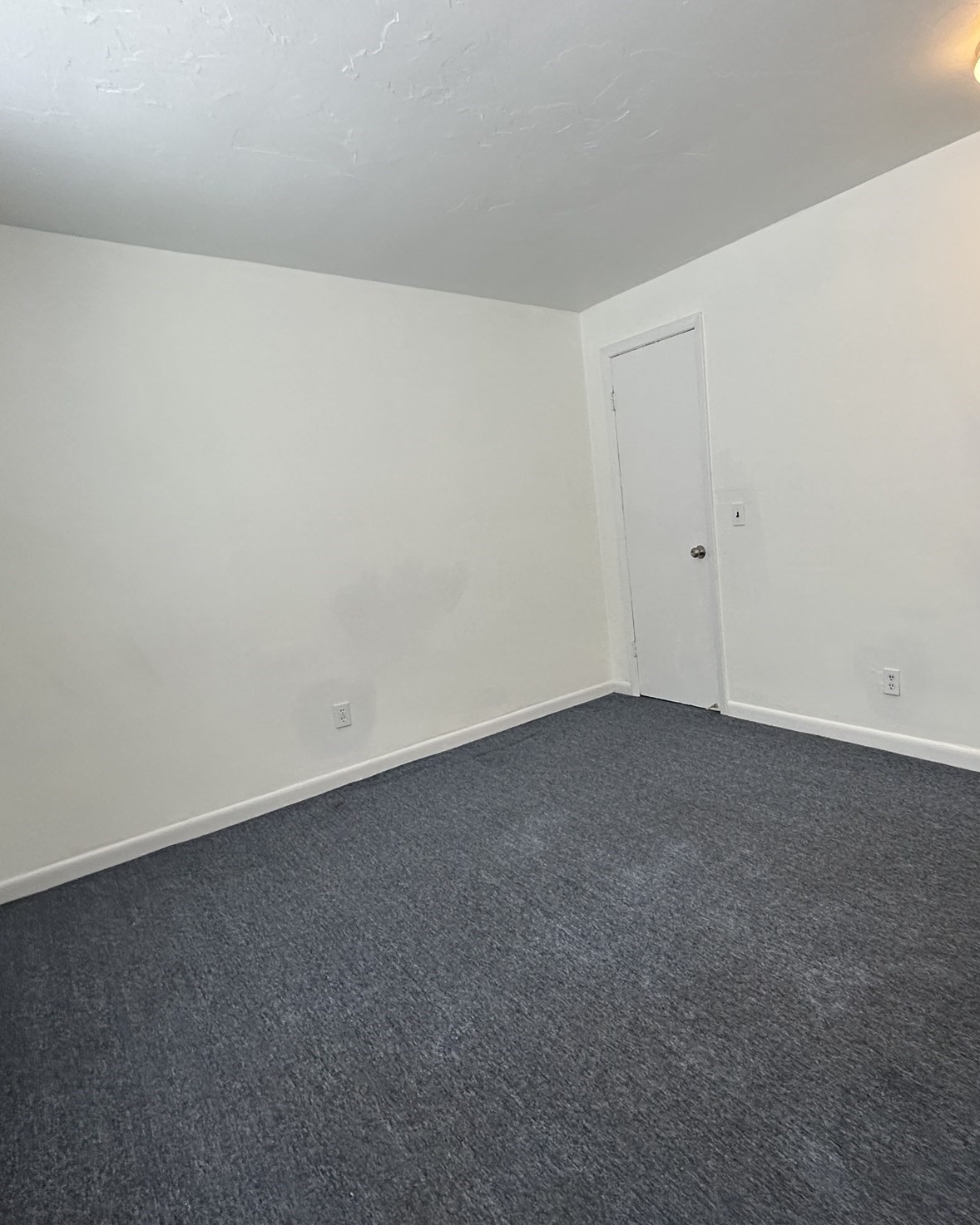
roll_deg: +5.7
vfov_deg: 83.3
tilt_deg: -8.3
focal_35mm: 19
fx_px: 689
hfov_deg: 69.3
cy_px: 612
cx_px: 631
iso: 200
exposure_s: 1/120
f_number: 2.2
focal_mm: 2.22
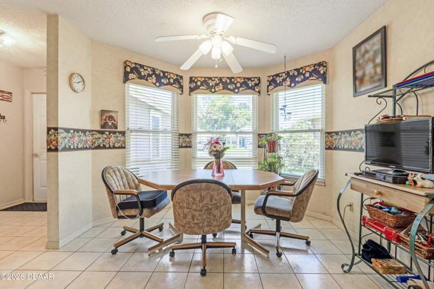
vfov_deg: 72.0
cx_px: 217
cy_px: 144
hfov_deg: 95.0
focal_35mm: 16
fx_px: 199
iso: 250
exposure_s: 1/125
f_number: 9
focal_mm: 11
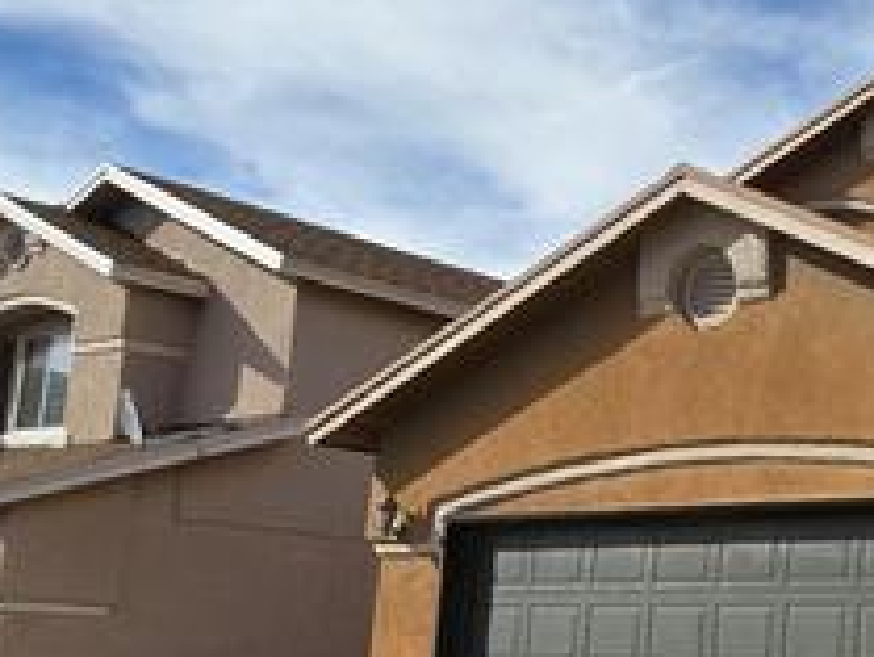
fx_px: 1339
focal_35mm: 53
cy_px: 502
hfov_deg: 28.0
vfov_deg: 27.1
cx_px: 1211
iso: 50
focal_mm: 2.2
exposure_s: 1/2490
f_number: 2.2
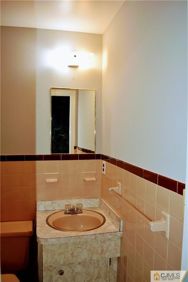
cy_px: 141
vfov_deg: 67.4
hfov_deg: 47.9
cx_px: 94
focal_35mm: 27
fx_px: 211
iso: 400
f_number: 3.5
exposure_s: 1/100
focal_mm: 18
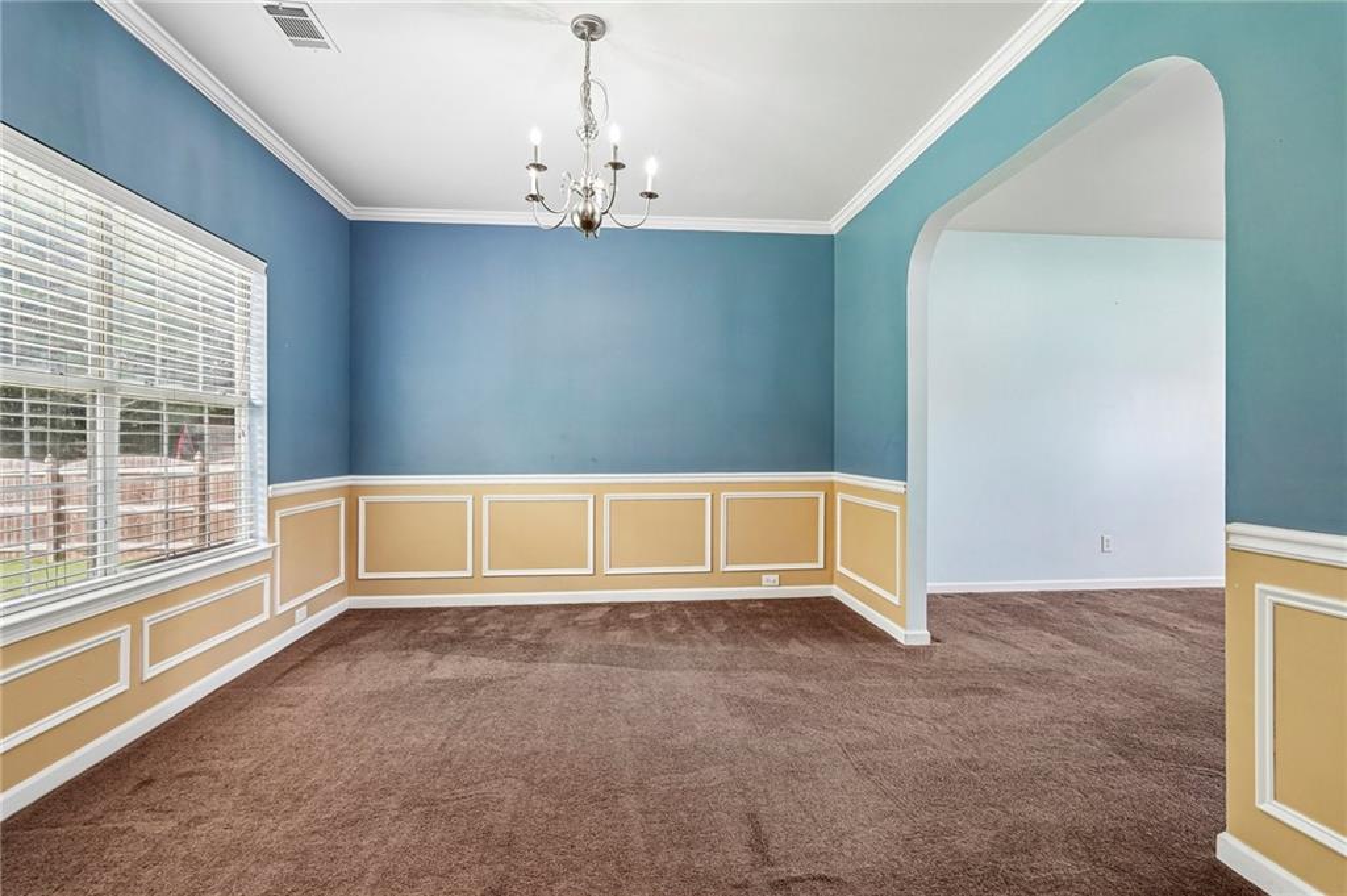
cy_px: 448
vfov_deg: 72.0
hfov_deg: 95.0
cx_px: 674
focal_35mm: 16
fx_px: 617
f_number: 8
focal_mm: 16.5
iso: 800
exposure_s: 1/15
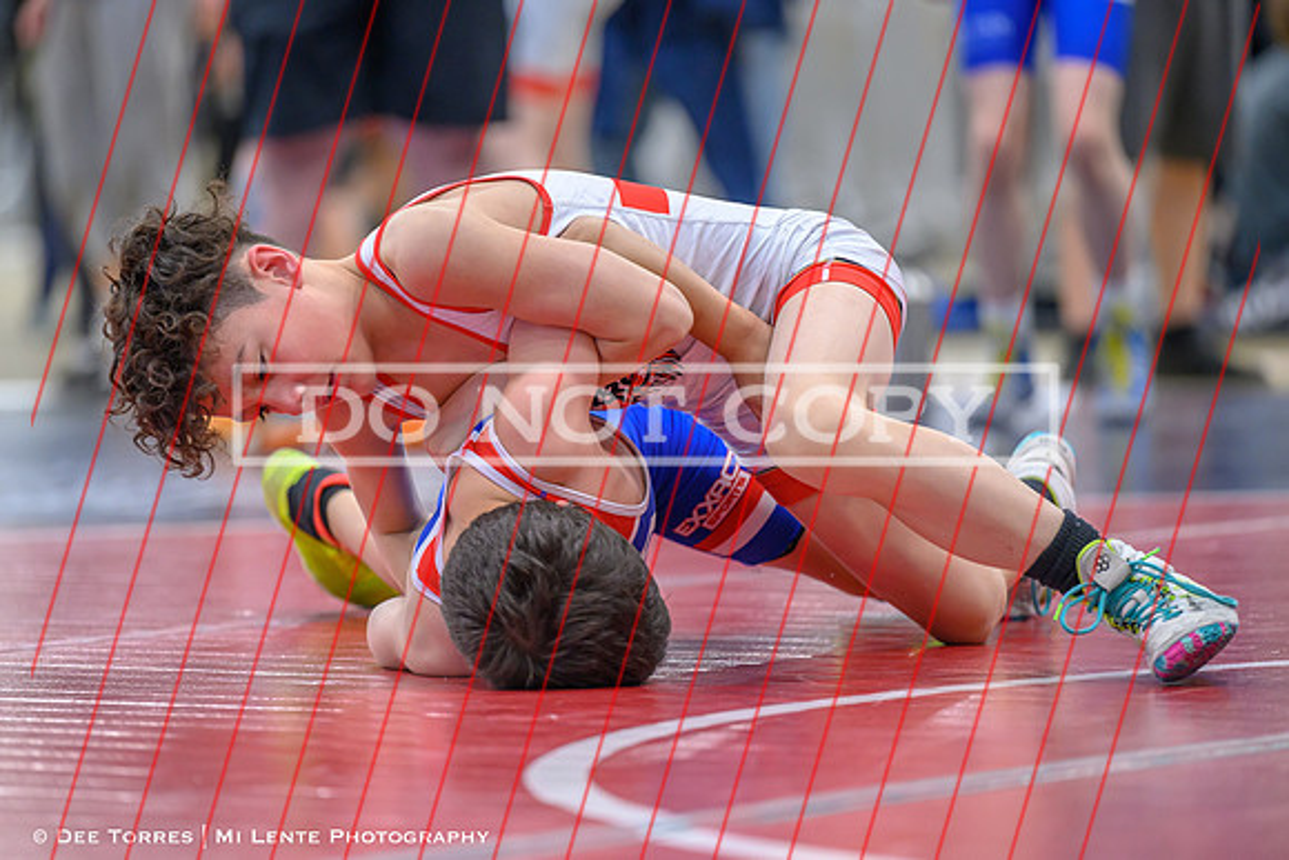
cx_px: 627
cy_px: 449
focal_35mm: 230
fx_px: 8252
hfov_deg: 8.9
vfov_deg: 6.0
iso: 2500
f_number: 2.8
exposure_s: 1/640
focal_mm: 200
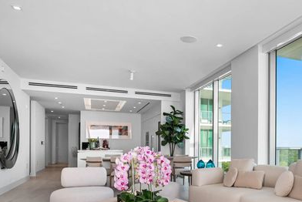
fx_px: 260
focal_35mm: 31
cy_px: 146
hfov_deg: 57.7
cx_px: 220
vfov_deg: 41.4
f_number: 7.1
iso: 250
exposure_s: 1/60
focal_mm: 19
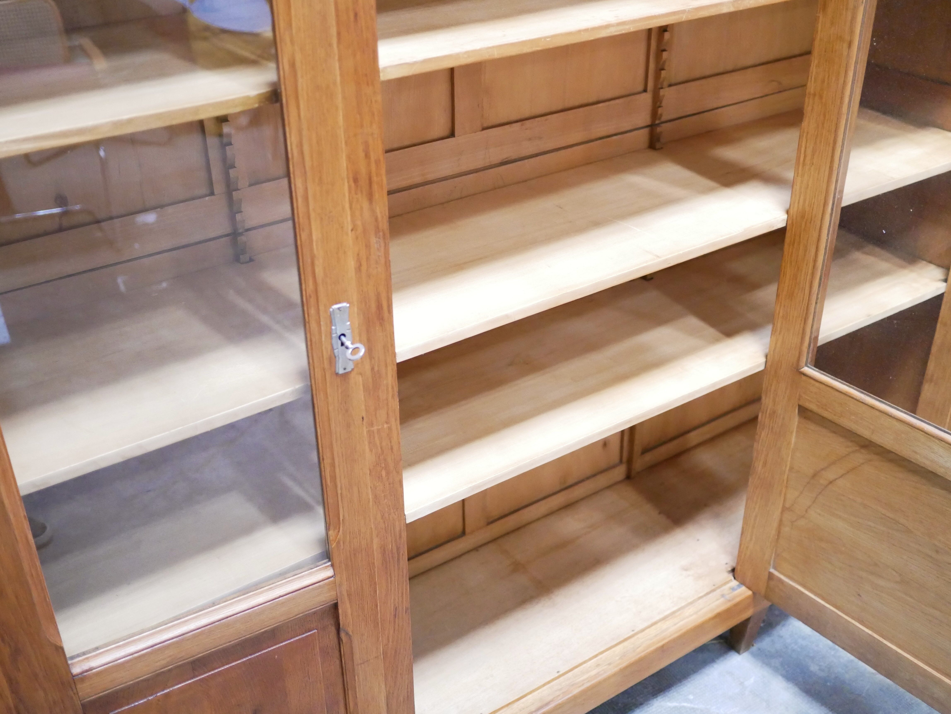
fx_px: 1099
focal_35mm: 40
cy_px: 357
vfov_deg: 36.0
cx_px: 476
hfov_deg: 46.8
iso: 3200
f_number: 1.7
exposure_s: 1/60
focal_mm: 20
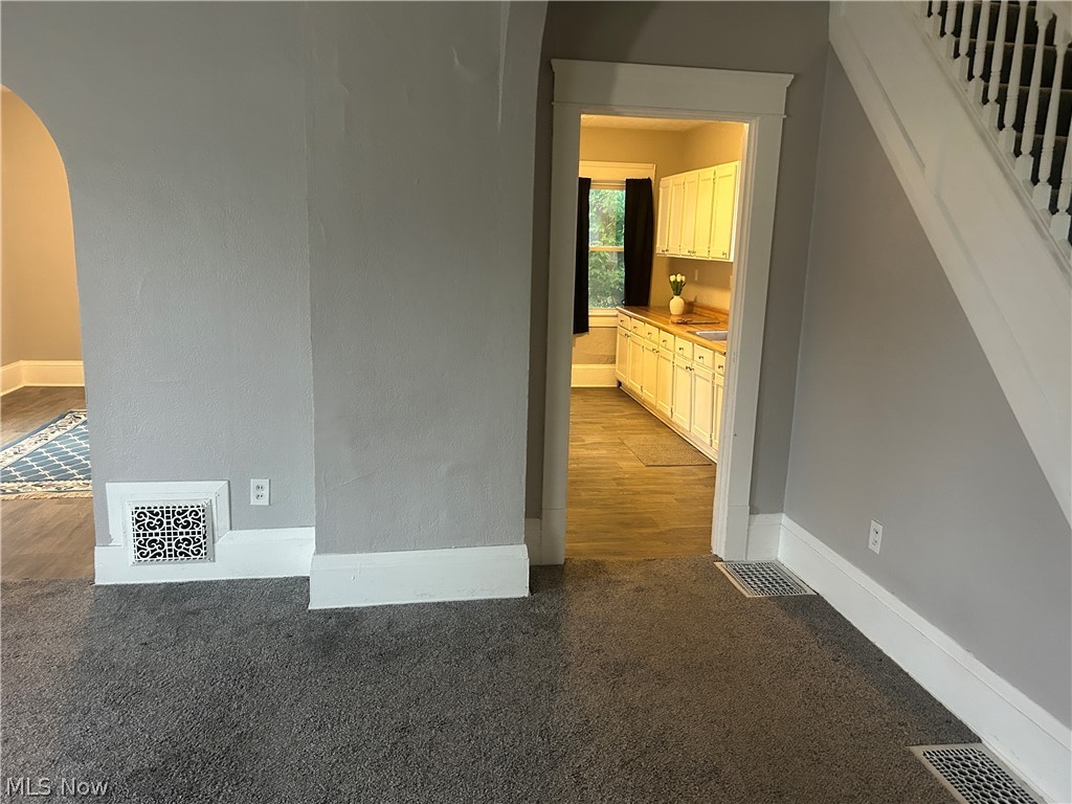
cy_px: 402
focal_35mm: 26
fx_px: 805
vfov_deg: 53.1
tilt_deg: -10.8
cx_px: 536
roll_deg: -1.2
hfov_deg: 67.3
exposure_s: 1/60
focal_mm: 5.7
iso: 400
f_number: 1.5
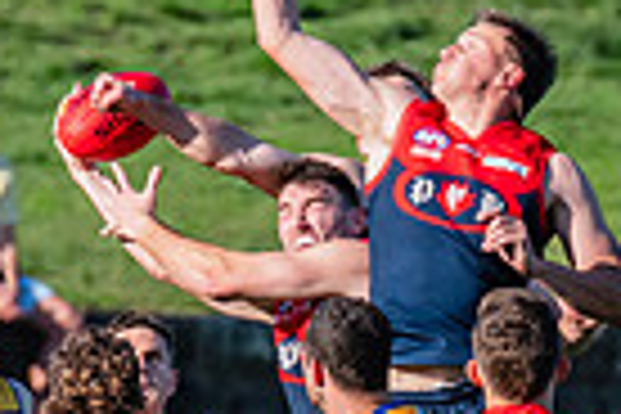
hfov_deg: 1.0
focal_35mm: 2108
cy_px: 491
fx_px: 36360
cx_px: 421
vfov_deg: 0.7
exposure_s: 1/1600
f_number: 9
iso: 800
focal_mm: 420
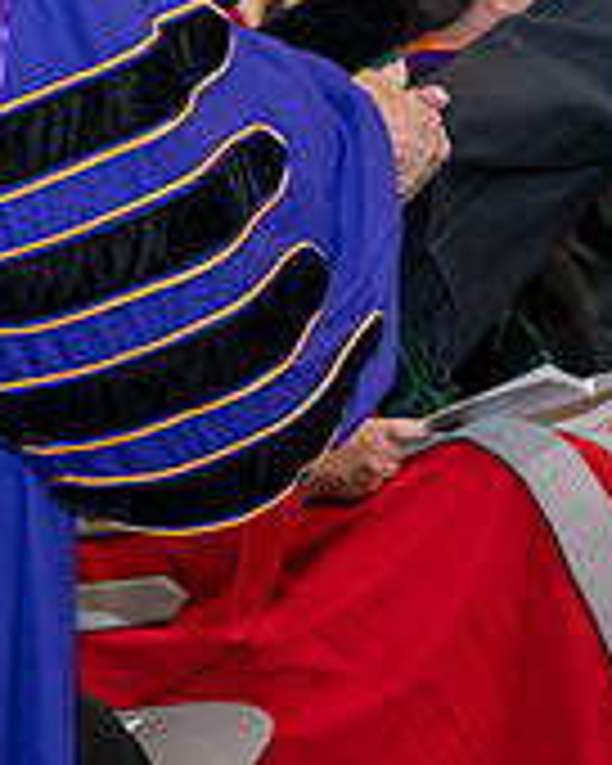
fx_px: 5072
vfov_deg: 8.6
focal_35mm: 224
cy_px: -79
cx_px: 392
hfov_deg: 6.9
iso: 2500
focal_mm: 70
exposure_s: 1/200
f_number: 5
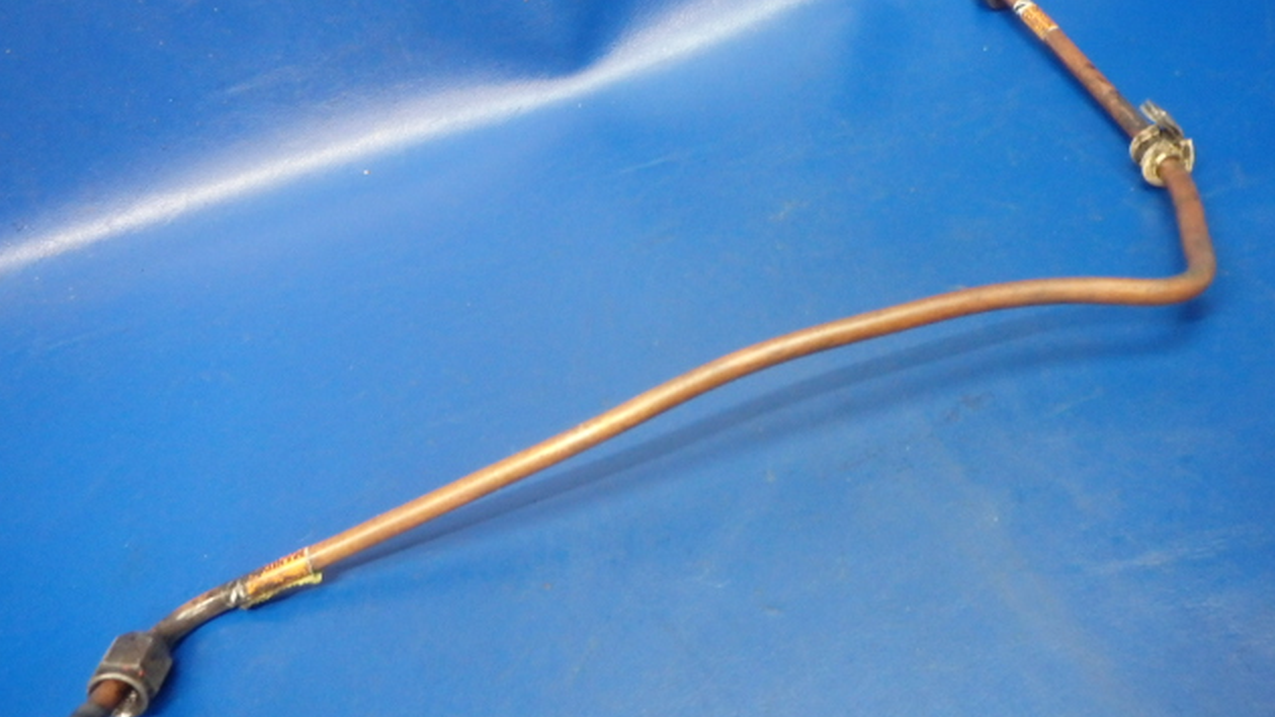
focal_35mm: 31
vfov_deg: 37.7
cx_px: 646
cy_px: 389
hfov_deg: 62.6
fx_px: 1048
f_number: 3.9
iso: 800
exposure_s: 1/15
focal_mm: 5
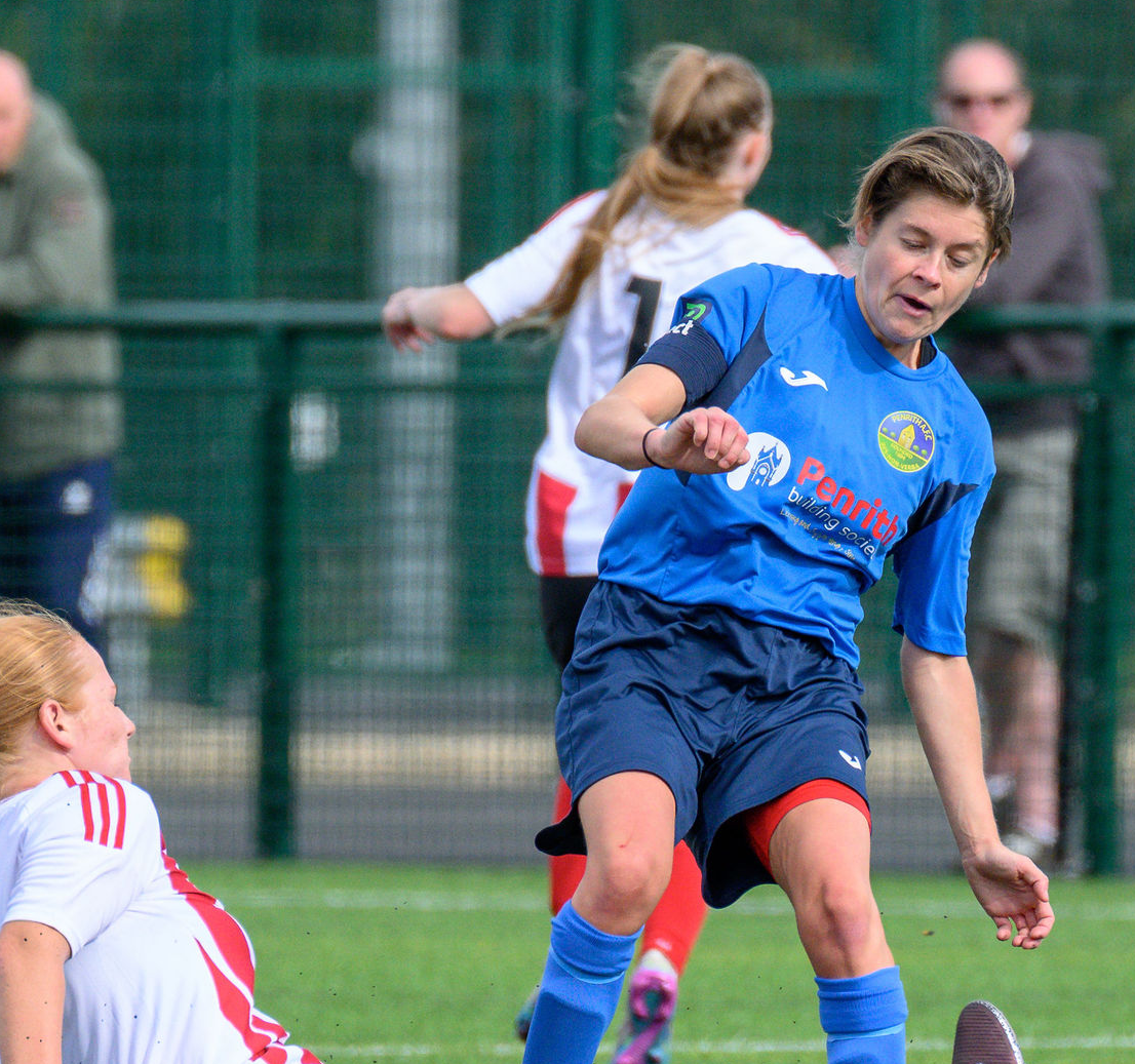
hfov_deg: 1.5
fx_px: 44191
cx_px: 939
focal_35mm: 1229
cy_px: 520
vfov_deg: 1.4
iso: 720
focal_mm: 340
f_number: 5.3
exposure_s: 1/1600
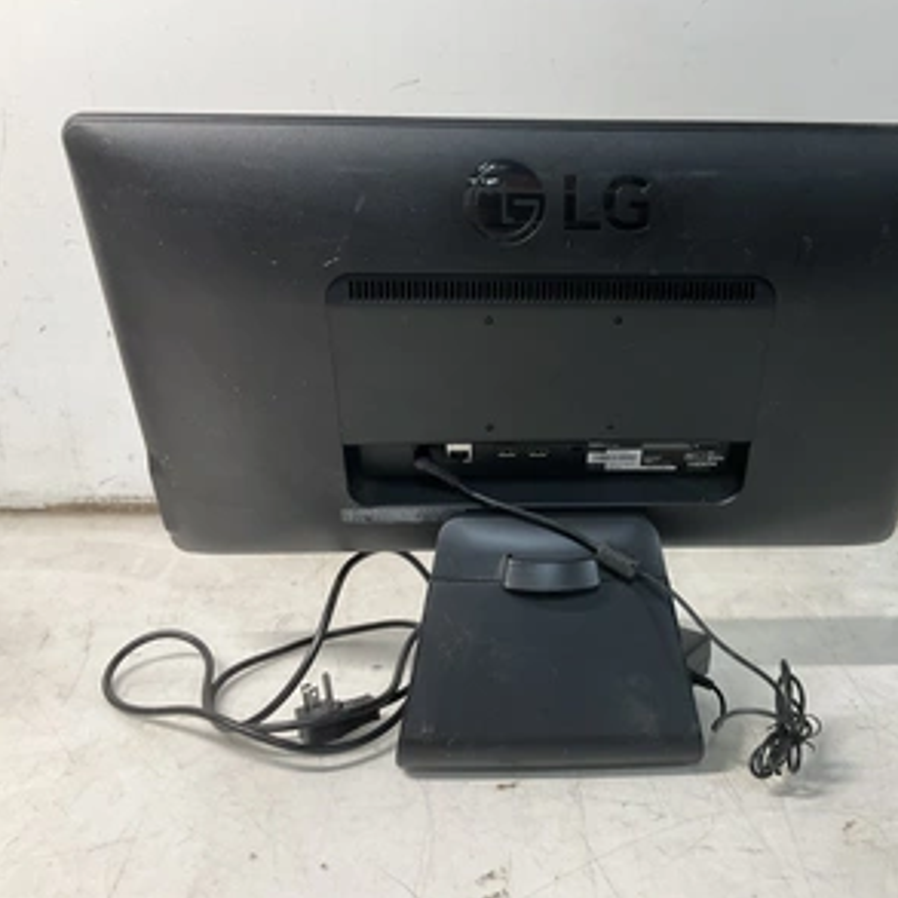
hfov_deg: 46.8
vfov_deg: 47.2
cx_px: 561
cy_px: 444
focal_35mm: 35
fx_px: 1027
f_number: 1.8
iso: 80
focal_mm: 3
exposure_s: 1/60
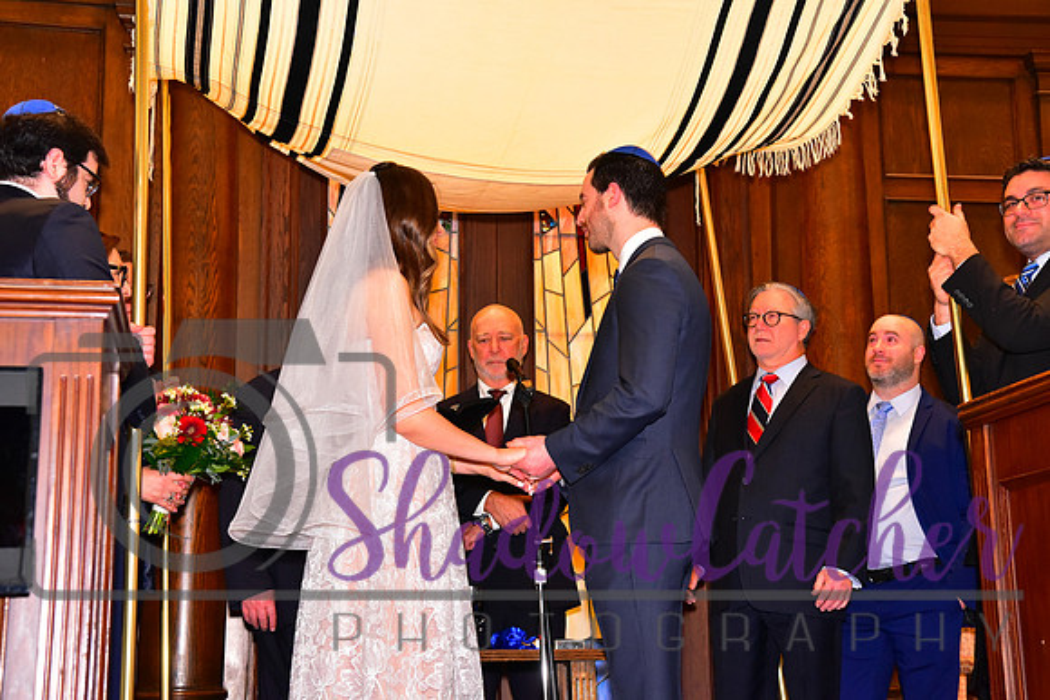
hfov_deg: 35.6
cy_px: 350
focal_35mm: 56
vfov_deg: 24.2
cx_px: 525
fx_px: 1634
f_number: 5.6
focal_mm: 56
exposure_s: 1/60
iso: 4500
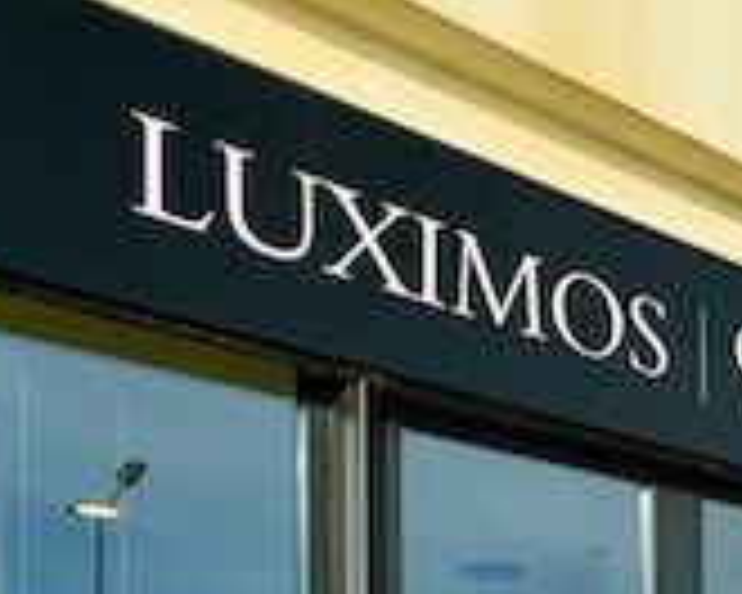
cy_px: 817
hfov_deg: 31.2
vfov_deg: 22.7
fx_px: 1274
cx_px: 648
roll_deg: +0.7
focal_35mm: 58
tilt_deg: +0.4
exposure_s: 1/1171
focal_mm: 2.22
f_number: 2.2
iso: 40
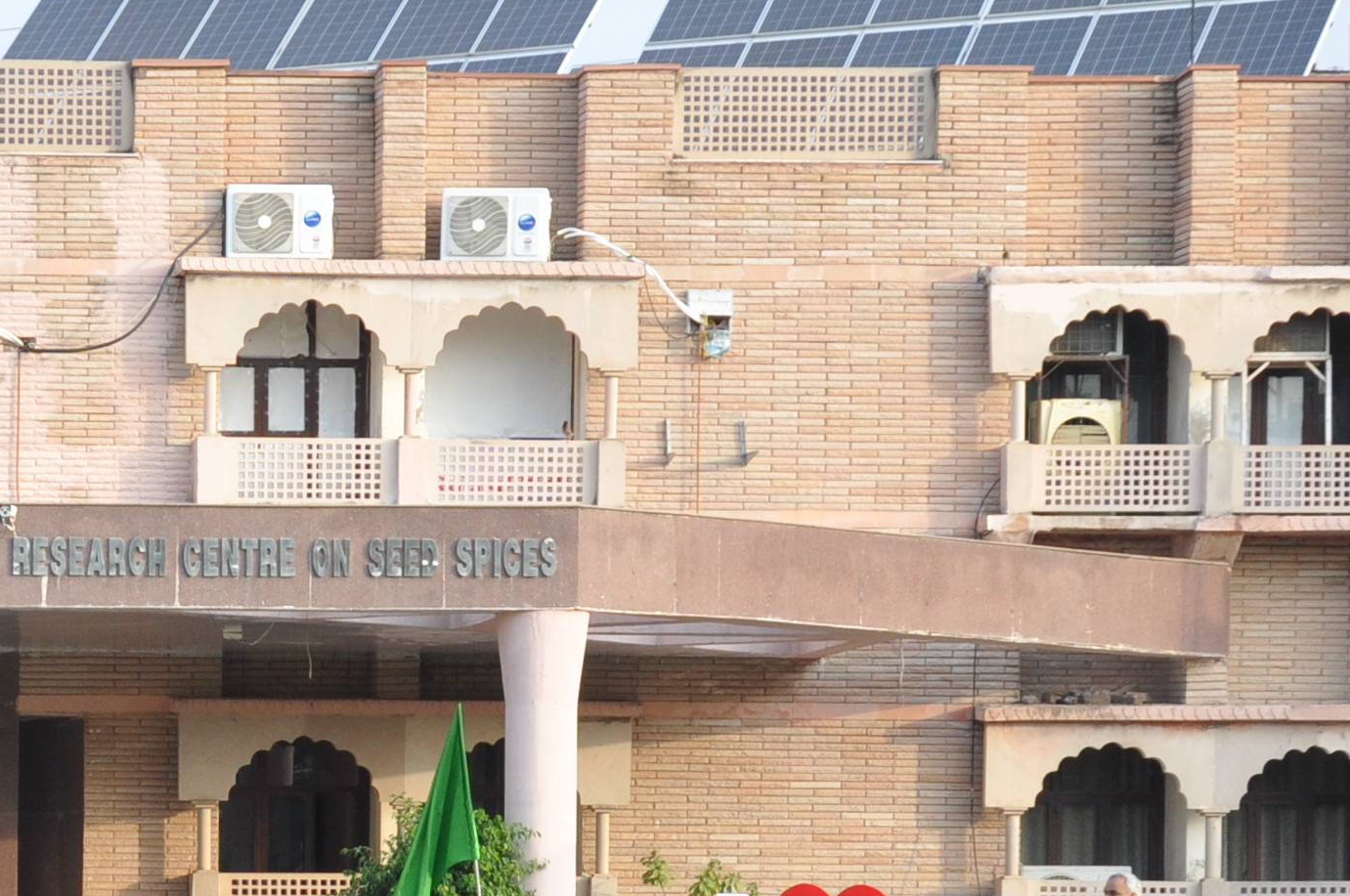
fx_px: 6629
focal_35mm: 177
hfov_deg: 11.4
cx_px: -261
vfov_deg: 7.7
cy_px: 944
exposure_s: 1/200
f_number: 7.1
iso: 400
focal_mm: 38
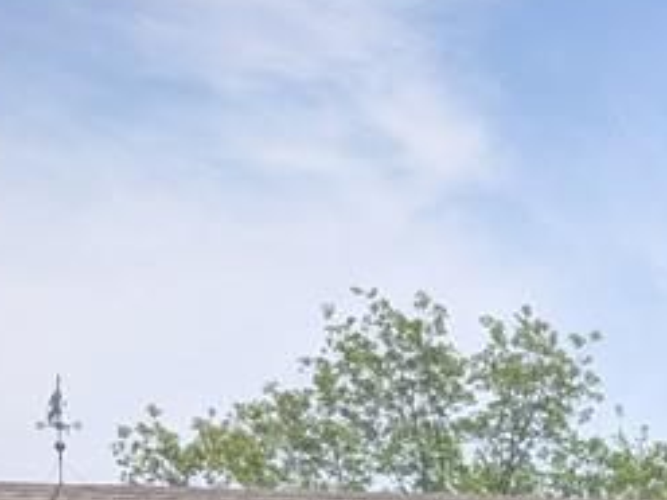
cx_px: 948
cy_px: 954
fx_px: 1908
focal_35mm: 99
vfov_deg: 13.2
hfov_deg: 18.0
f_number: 1.68
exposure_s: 1/798
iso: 23
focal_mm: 6.9
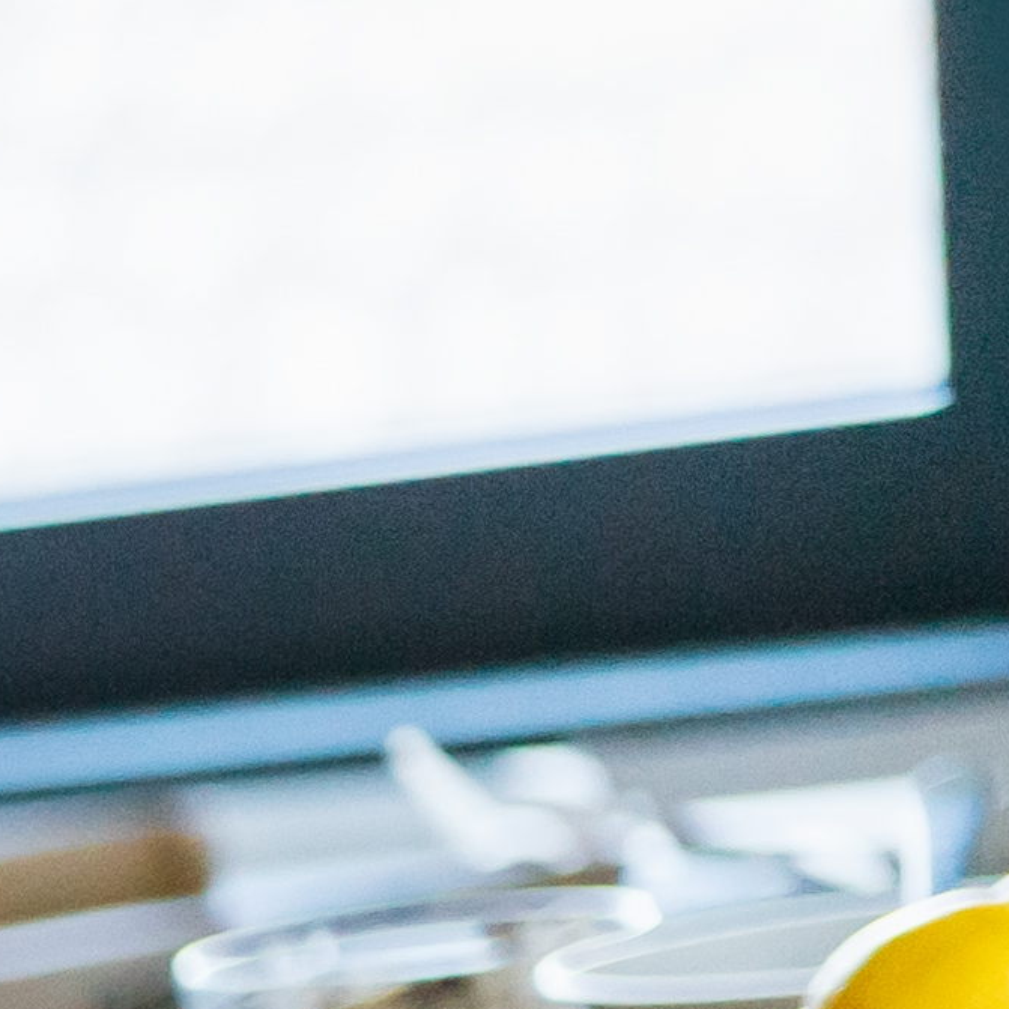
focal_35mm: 403
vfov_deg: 4.1
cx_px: -4845
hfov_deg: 3.7
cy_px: 3720
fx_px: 13290
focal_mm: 40
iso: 800
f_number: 1.6
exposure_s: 1/400
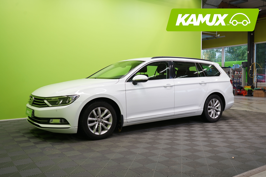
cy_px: 88
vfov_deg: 40.0
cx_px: 133
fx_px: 244
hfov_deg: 57.2
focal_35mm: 33
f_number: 5.6
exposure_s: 1/25
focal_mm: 33
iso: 400
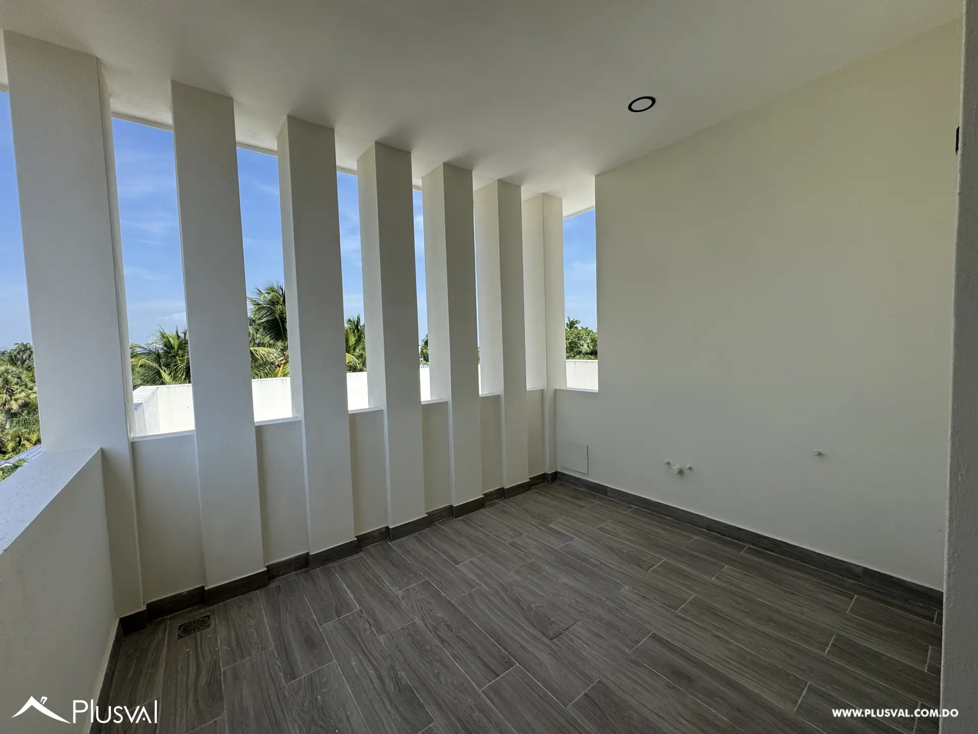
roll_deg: +2.2
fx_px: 396
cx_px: 489
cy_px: 367
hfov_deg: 102.1
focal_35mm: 14
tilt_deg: -3.3
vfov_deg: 85.7
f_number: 2.2
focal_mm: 2.22
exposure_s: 1/796
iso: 50
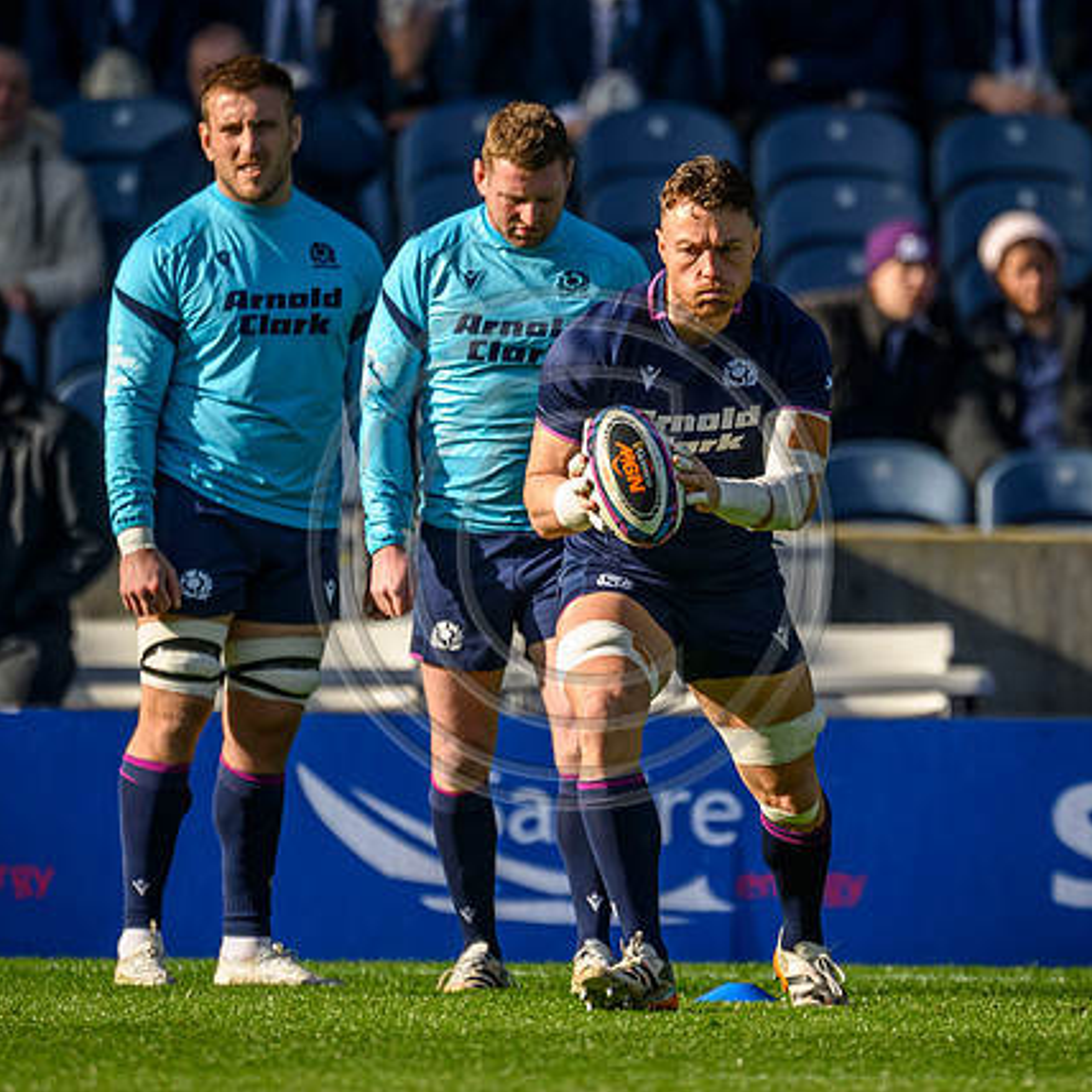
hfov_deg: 1.6
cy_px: 371
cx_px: 775
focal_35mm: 1090
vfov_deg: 1.6
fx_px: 38902
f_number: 4
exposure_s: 1/3200
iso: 500
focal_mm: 560
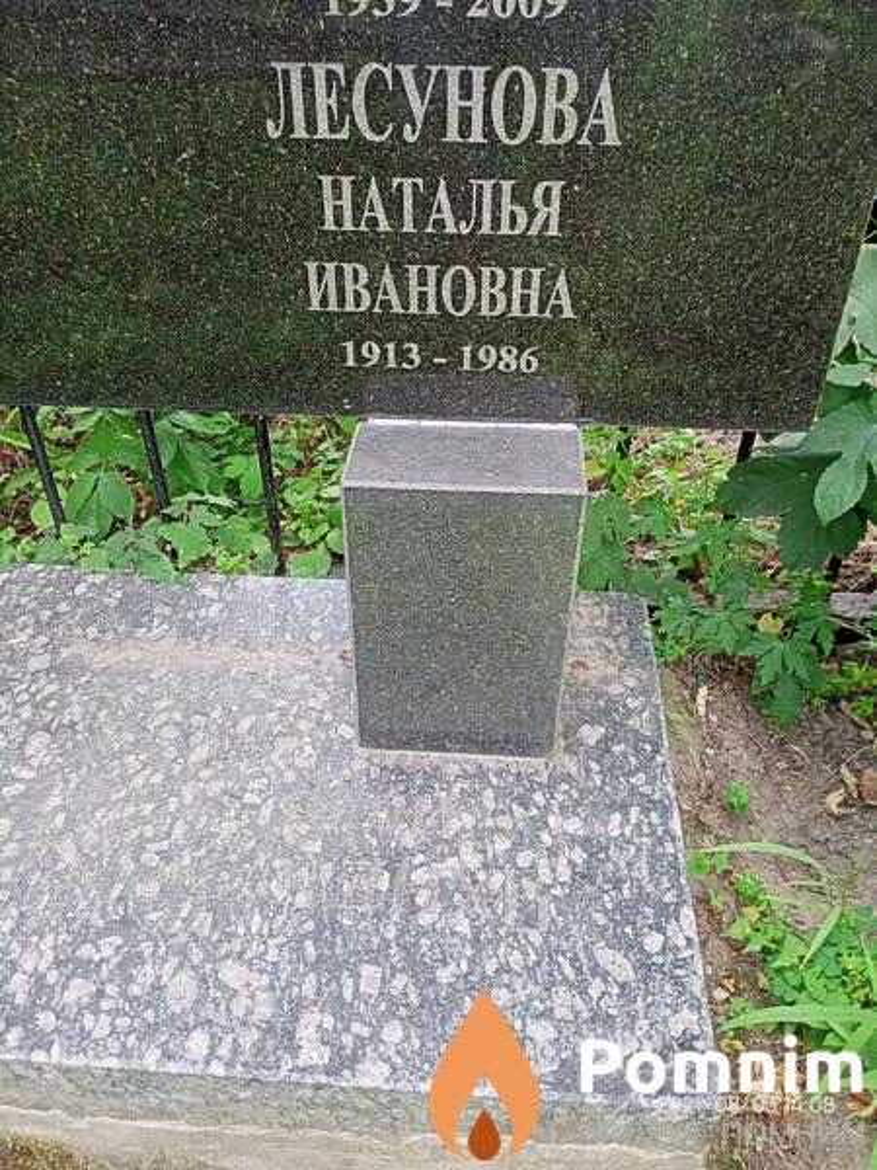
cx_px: 438
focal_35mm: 28
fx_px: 946
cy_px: 585
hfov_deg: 49.7
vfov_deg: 63.4
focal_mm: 4.05
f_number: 1.8
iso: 213
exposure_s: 1/100
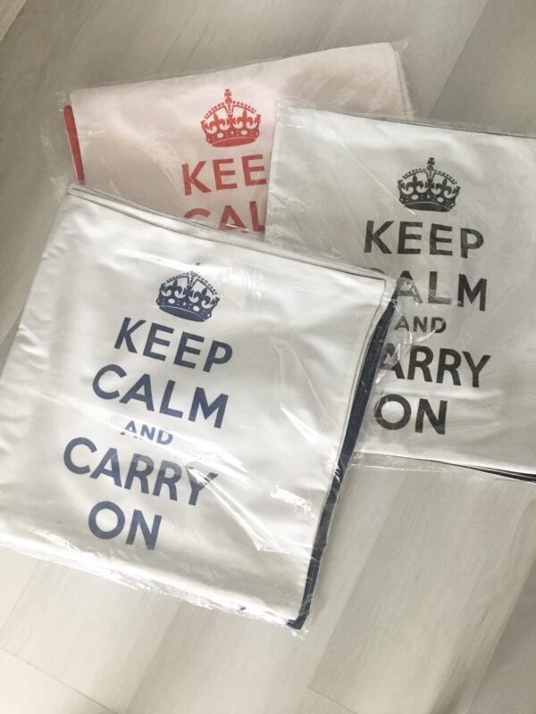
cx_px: 268
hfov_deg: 48.2
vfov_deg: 61.7
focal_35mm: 29
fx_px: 599
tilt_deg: -81.2
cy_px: 357
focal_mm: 4.15
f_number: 2.2
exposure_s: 1/15
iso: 100
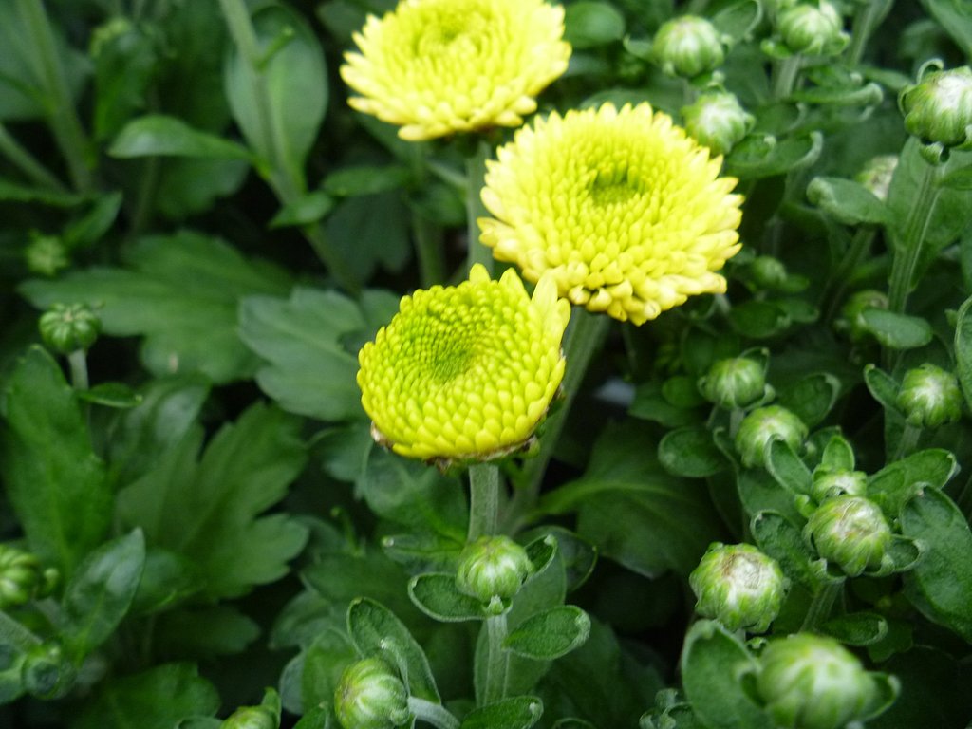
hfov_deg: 42.9
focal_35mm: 44
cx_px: 486
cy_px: 364
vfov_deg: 32.9
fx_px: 1235
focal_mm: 7.8
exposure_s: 1/40
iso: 250
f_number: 3.7
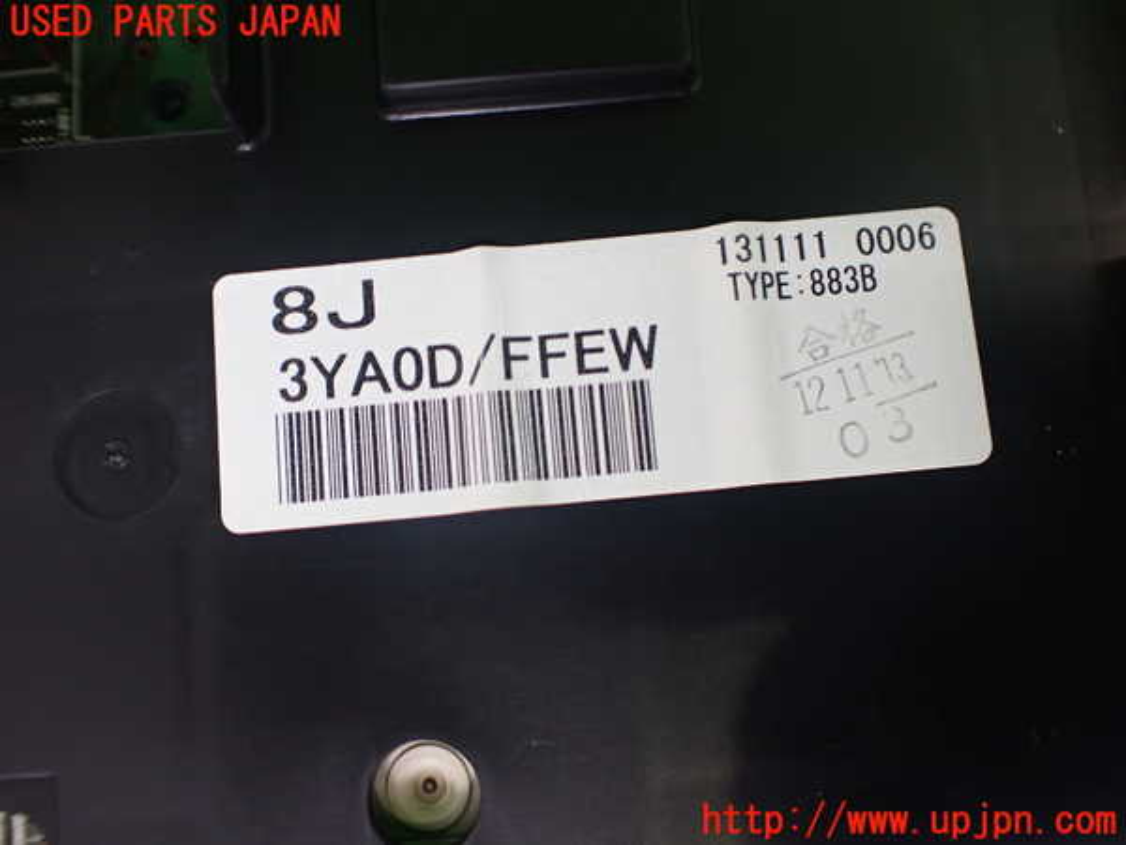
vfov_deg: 46.8
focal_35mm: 30
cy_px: 422
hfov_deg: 60.0
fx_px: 976
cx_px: 563
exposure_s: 1/125
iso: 400
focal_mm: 5.4
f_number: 2.3
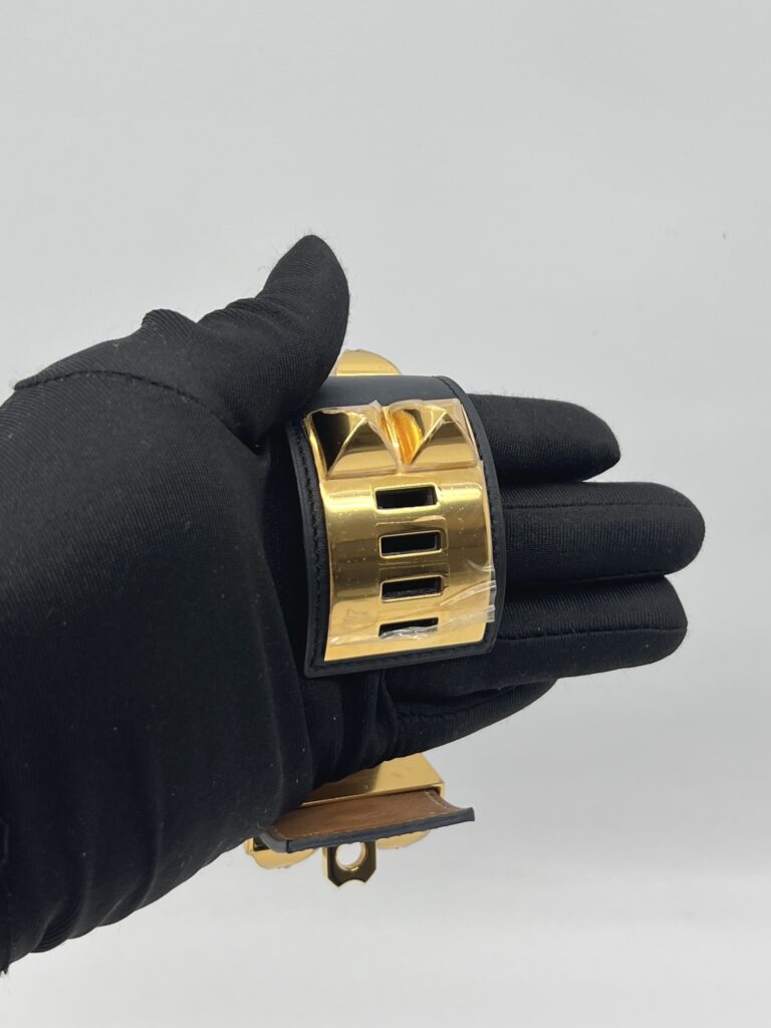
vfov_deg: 67.3
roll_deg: -1.1
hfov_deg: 53.1
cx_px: 386
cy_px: 514
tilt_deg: -24.0
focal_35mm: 26
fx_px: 772
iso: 32
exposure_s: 1/129
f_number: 1.5
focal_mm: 5.7
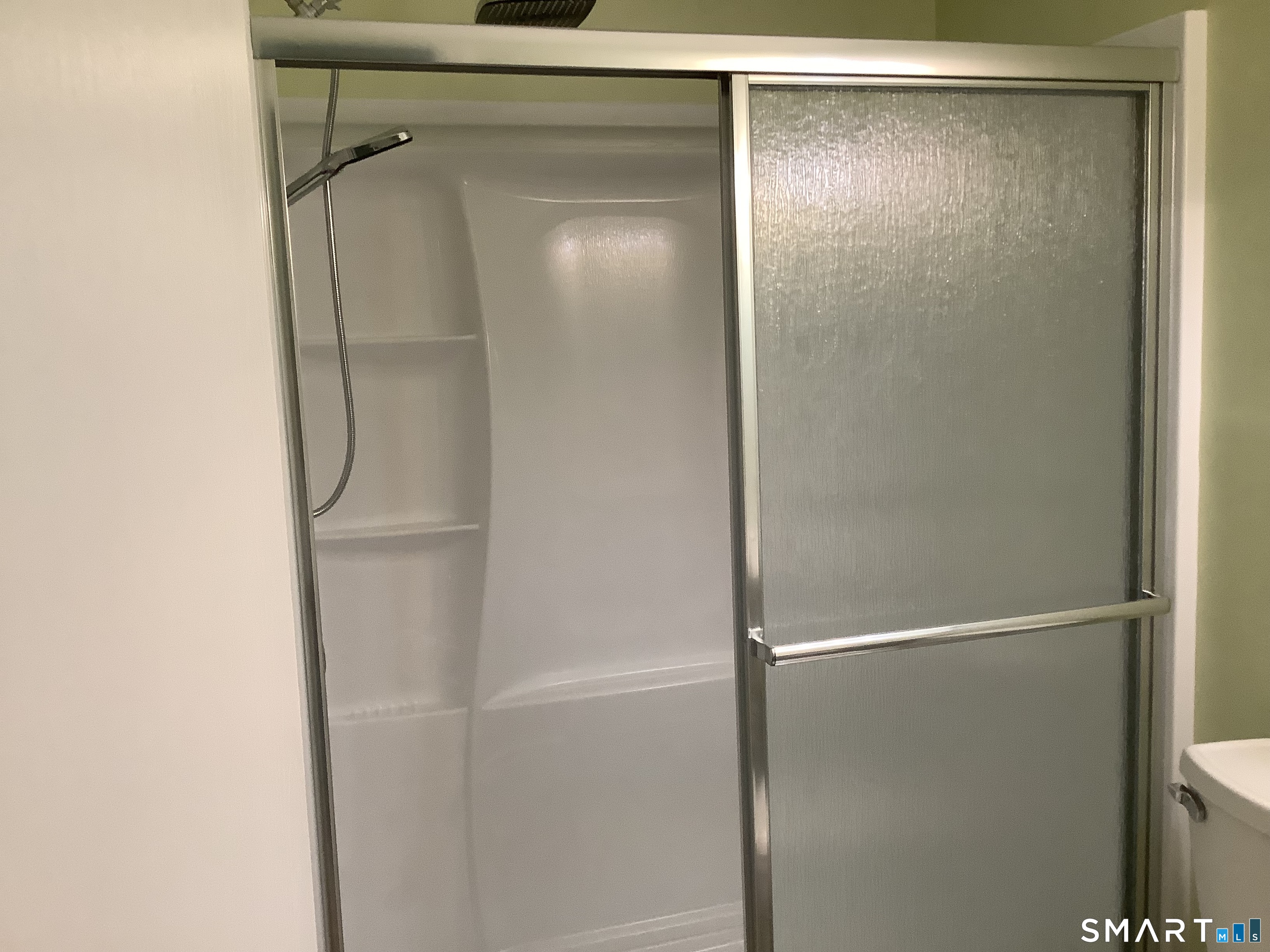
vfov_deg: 45.4
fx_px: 1137
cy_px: 476
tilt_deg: -9.9
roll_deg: +1.9
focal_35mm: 31
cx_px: 635
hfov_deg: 58.4
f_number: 2.4
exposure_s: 1/60
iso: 160
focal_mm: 3.3
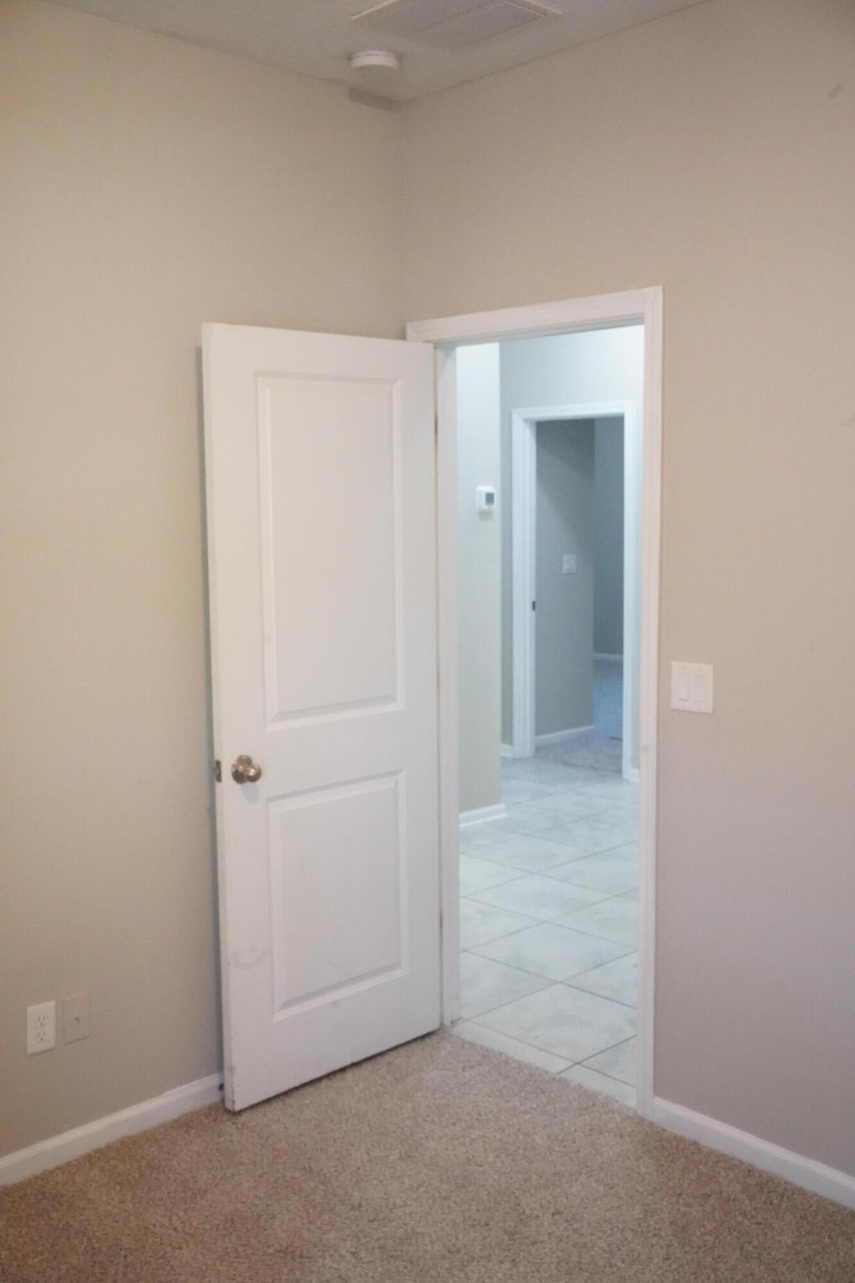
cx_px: 428
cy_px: 642
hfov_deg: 37.8
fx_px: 1247
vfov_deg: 54.4
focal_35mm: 35
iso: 12800
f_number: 13
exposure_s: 1/60
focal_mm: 35
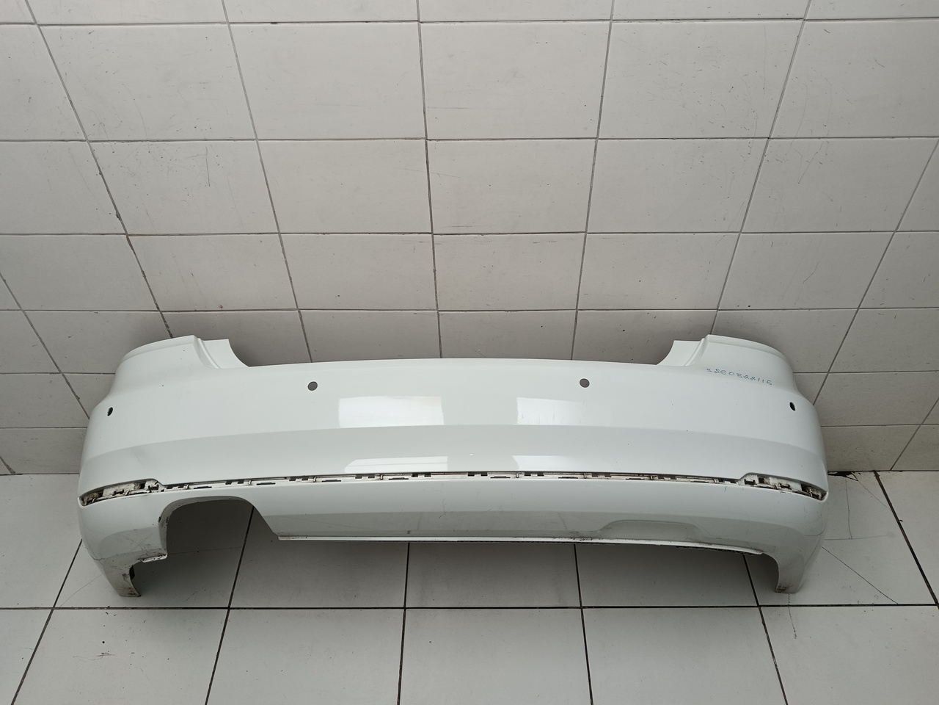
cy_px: 352
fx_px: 732
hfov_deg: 65.3
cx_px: 470
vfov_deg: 51.4
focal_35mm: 27
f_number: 1.9
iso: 229
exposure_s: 1/100
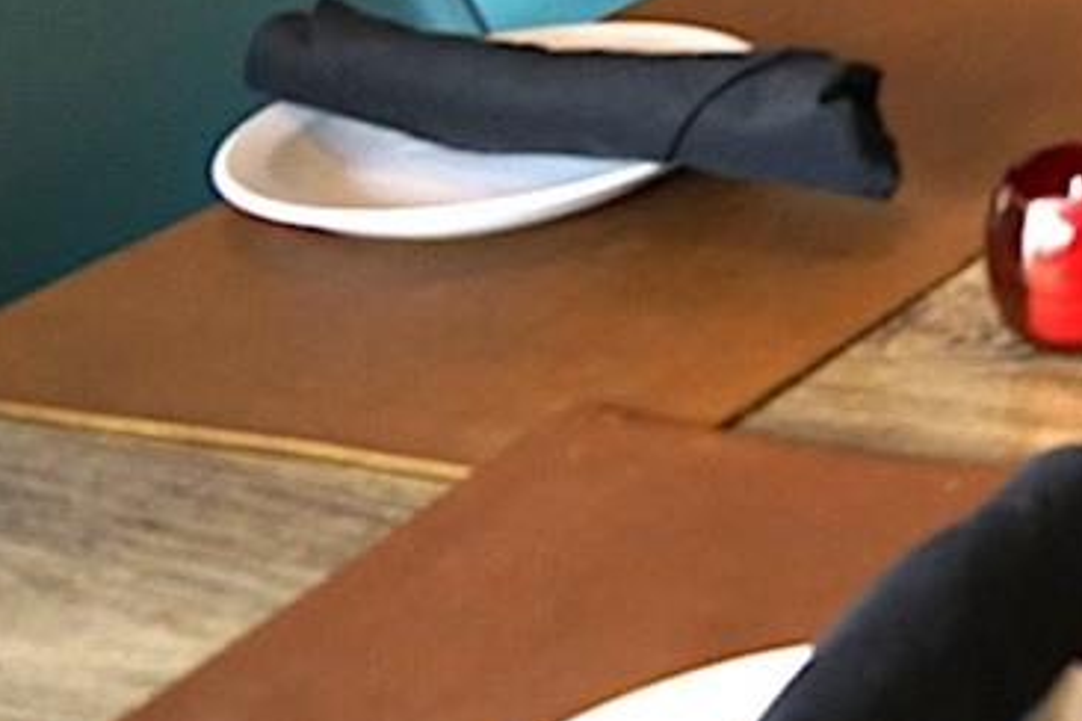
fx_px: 3156
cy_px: -587
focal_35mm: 105
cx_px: 2330
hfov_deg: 14.9
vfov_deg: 12.0
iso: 2000
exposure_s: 1/50
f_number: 4.5
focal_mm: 24
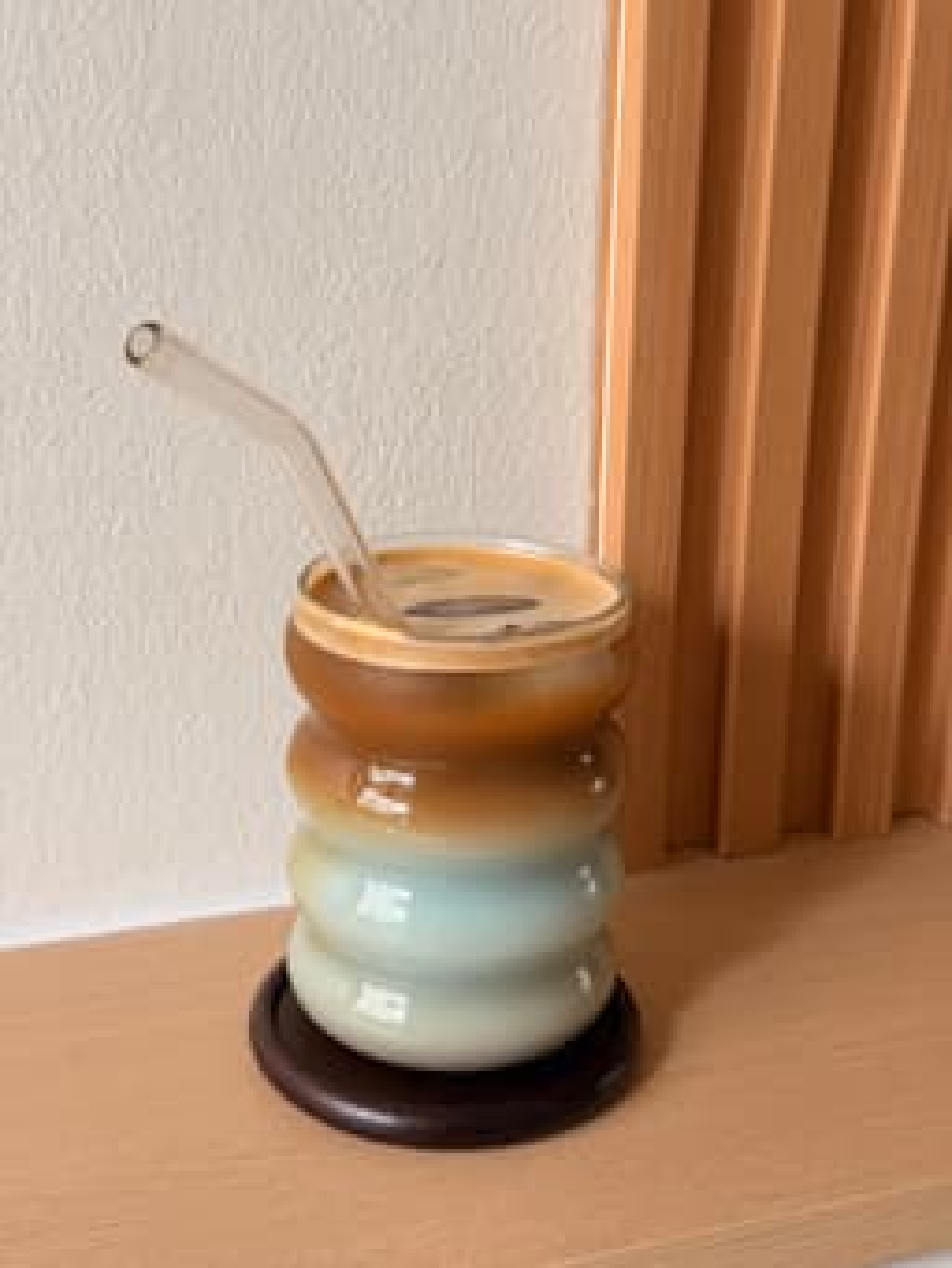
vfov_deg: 39.6
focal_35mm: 48
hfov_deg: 30.3
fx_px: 1759
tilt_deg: -19.5
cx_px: 476
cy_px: 634
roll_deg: -0.3
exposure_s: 1/68
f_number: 1.78
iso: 100
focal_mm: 6.76
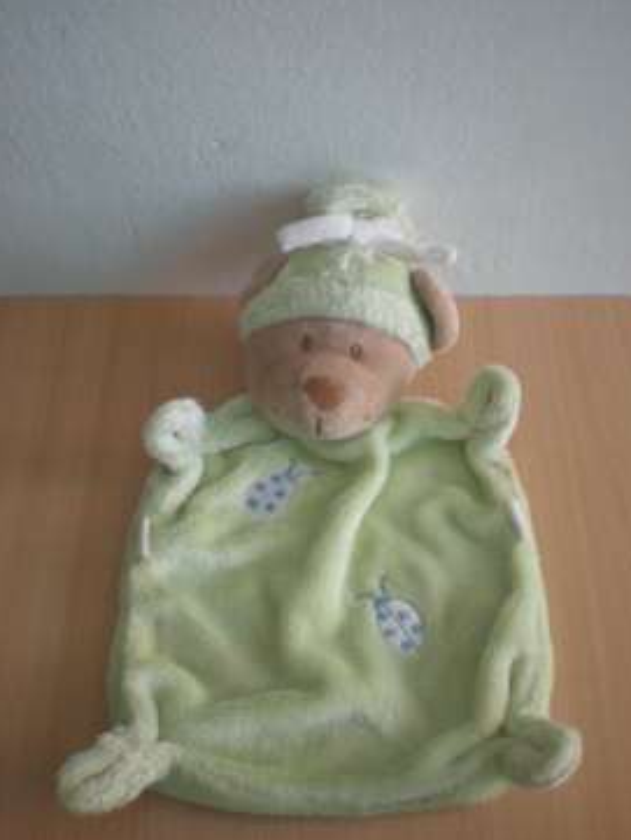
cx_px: 331
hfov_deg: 35.1
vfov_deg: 45.8
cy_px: 410
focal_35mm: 41
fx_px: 996
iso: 163
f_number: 3.1
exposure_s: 1/61.2
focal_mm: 6.3
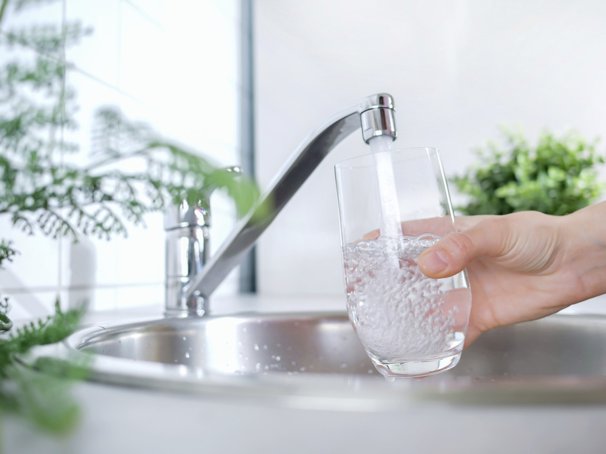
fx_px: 700
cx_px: 303
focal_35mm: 40
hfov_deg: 46.8
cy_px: 227
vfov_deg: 36.0
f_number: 2.2
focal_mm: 20
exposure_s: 1/125
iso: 100
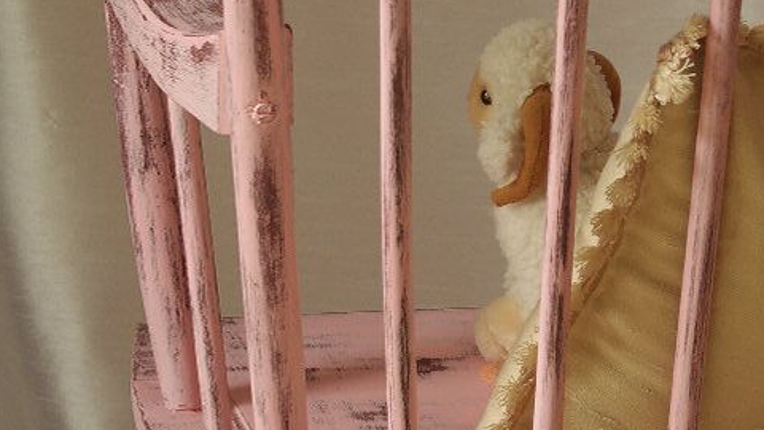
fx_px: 4052
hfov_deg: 10.7
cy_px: 170
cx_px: 780
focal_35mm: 200
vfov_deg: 6.1
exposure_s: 1/30
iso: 100
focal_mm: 35
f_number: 9
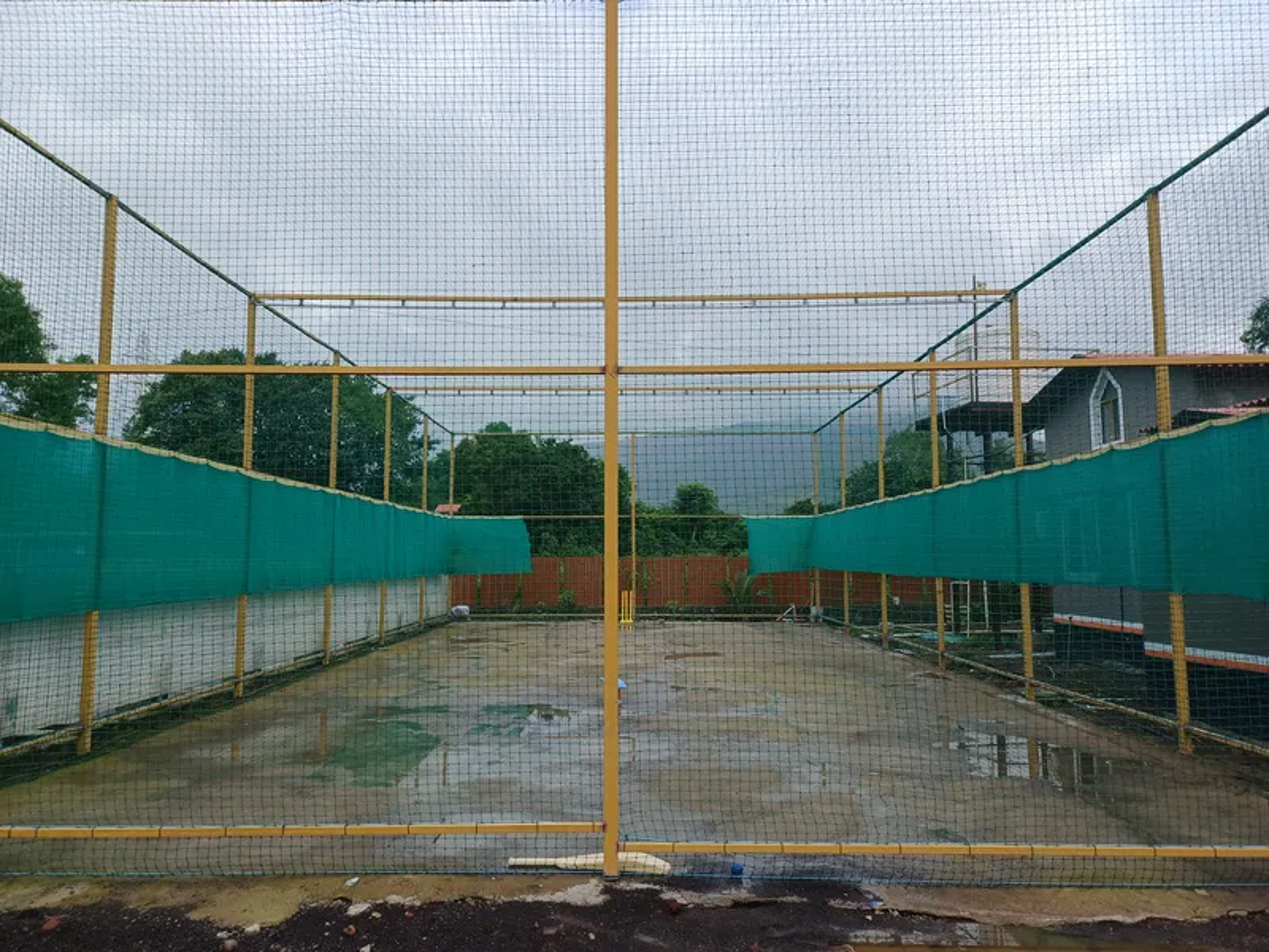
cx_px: 634
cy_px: 476
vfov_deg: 54.9
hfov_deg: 69.4
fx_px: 916
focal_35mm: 25
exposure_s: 1/573
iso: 50
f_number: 1.8
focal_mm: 4.65
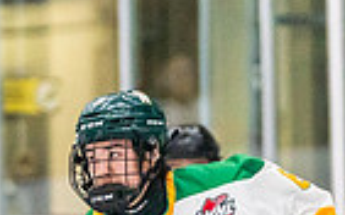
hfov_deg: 2.2
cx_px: 179
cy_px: 448
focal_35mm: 952
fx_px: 8947
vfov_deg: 1.4
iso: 3200
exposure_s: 1/1250
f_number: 2.8
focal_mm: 154
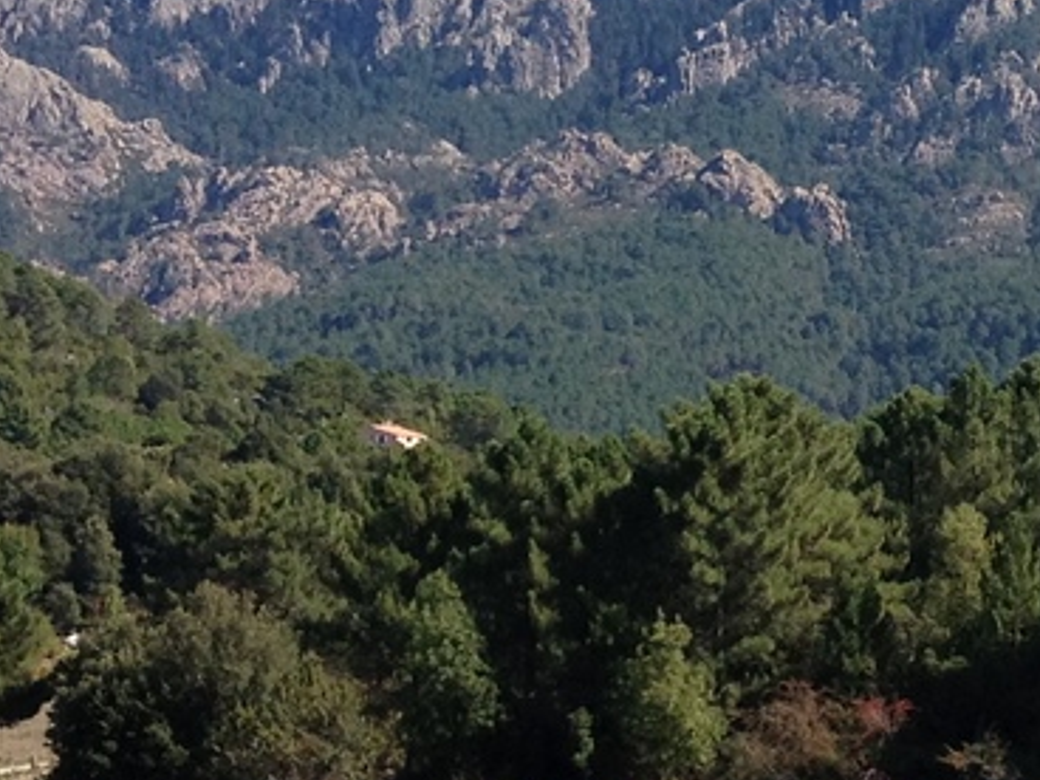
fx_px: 4567
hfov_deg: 12.6
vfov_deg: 9.8
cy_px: 348
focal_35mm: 152
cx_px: 1371
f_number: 2.4
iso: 64
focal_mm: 4.28
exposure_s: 1/1082
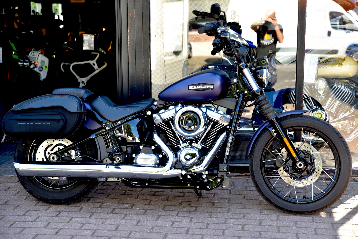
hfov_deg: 28.8
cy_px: 120
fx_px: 696
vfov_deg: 19.5
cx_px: 179
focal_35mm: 70
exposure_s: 1/60
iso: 100
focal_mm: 70
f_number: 3.5
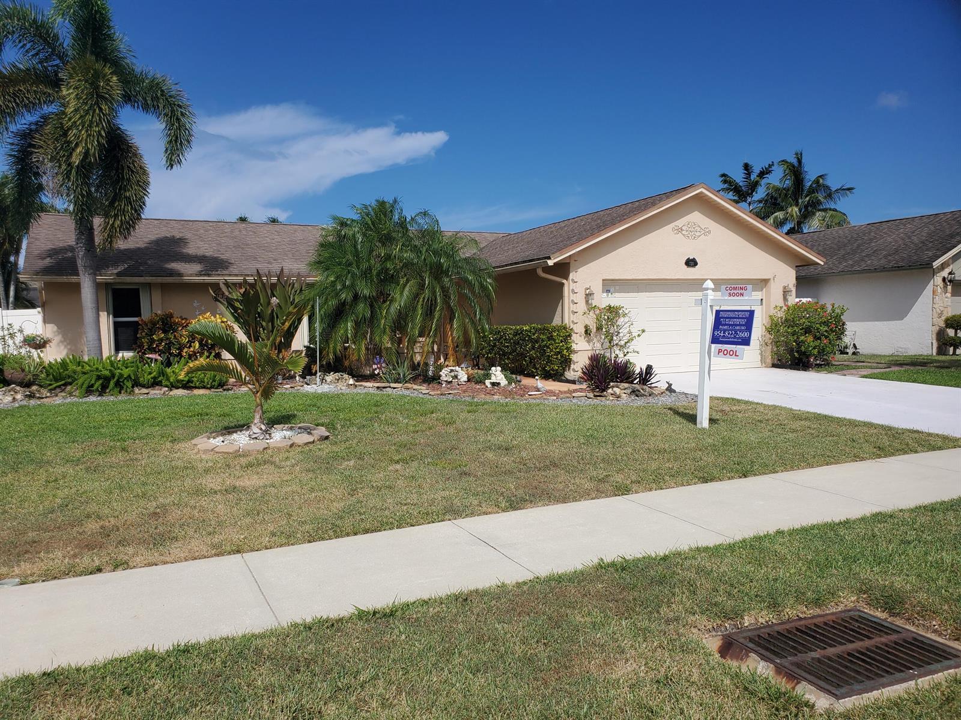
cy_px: 360
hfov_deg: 67.3
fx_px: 722
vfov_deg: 53.1
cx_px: 480
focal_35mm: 26
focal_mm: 4.3
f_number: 2.4
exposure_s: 1/2865
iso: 50
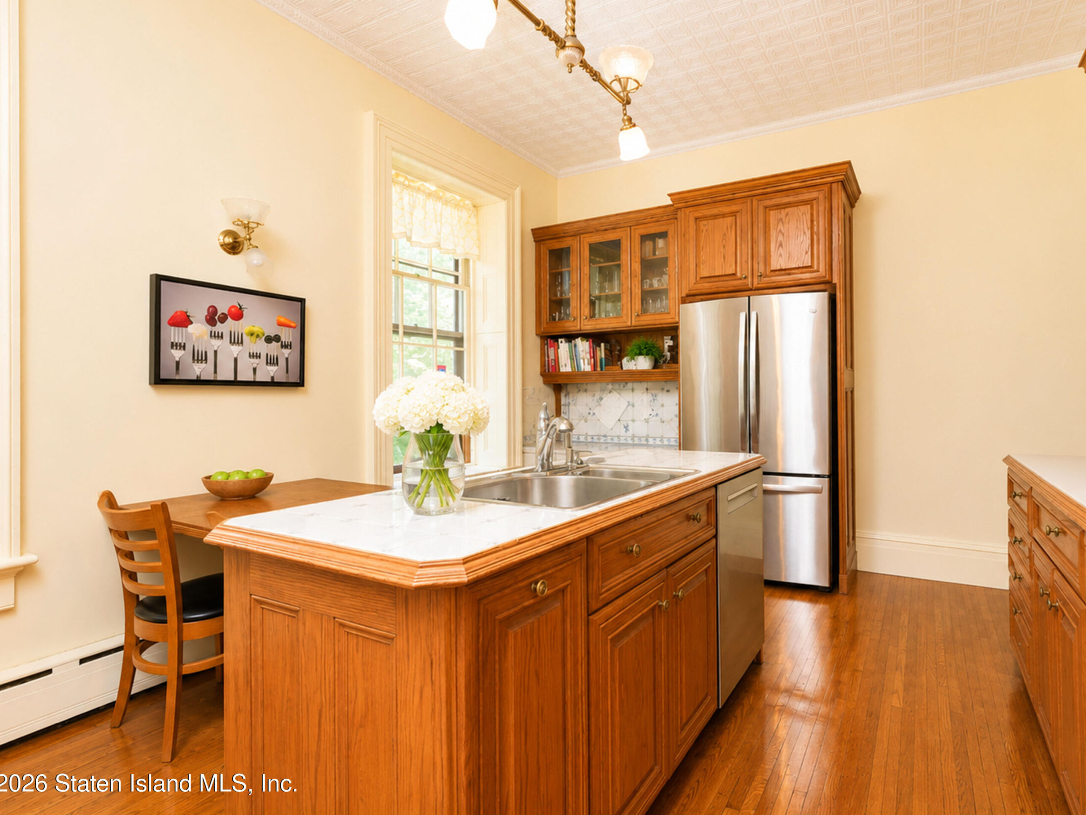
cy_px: 398
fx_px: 565
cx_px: 611
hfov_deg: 87.3
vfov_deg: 71.6
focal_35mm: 18
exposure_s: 1/10
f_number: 4
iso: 64
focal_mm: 16
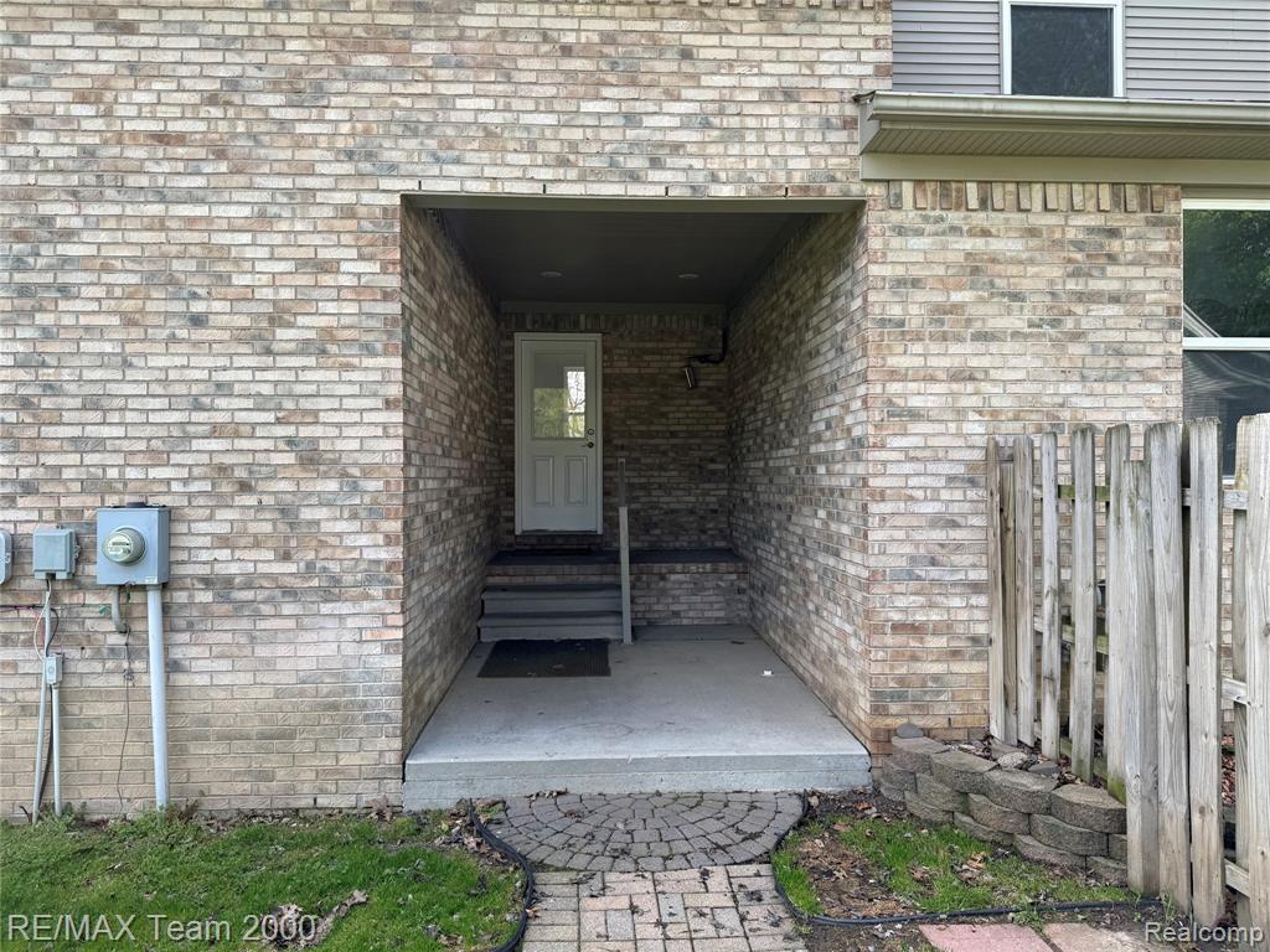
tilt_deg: +0.5
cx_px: 635
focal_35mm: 24
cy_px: 476
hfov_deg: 71.6
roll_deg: +0.6
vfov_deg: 56.8
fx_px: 881
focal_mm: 6.76
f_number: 1.78
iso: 80
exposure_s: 1/750
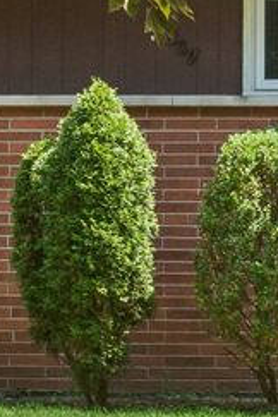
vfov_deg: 9.5
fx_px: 2479
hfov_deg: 6.4
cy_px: -53
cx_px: 311
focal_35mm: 214
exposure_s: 1/400
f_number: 8
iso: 400
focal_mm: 32
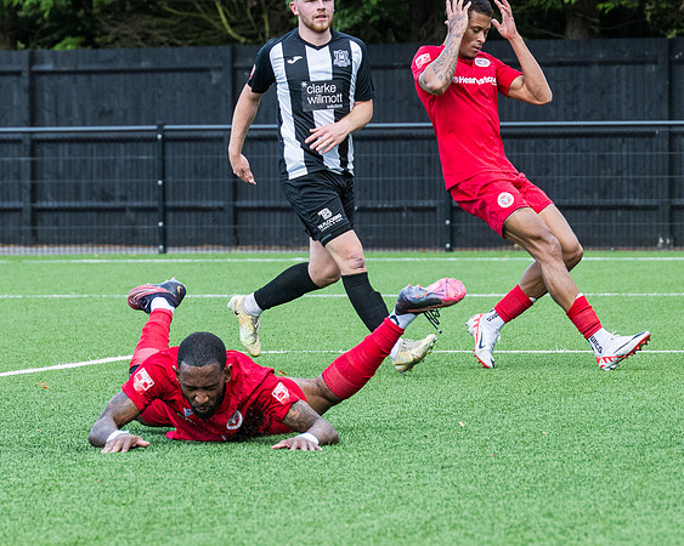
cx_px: 330
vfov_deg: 4.7
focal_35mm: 329
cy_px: 433
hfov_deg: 5.9
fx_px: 6657
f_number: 4.5
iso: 800
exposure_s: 1/1250
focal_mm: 120
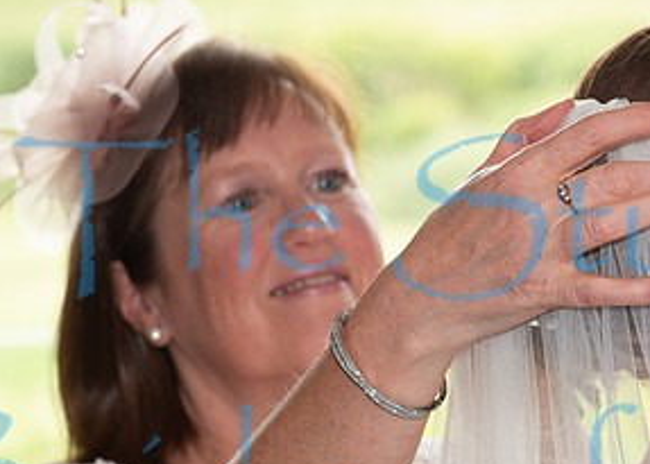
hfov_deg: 10.7
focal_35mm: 188
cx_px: 551
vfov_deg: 7.6
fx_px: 3471
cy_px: 338
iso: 280
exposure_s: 1/200
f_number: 4
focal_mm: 66
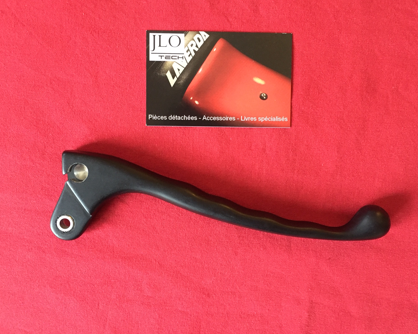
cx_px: 212
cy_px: 163
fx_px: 384
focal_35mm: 31
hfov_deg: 57.2
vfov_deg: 47.1
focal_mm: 4.15
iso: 500
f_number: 2.2
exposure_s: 1/17
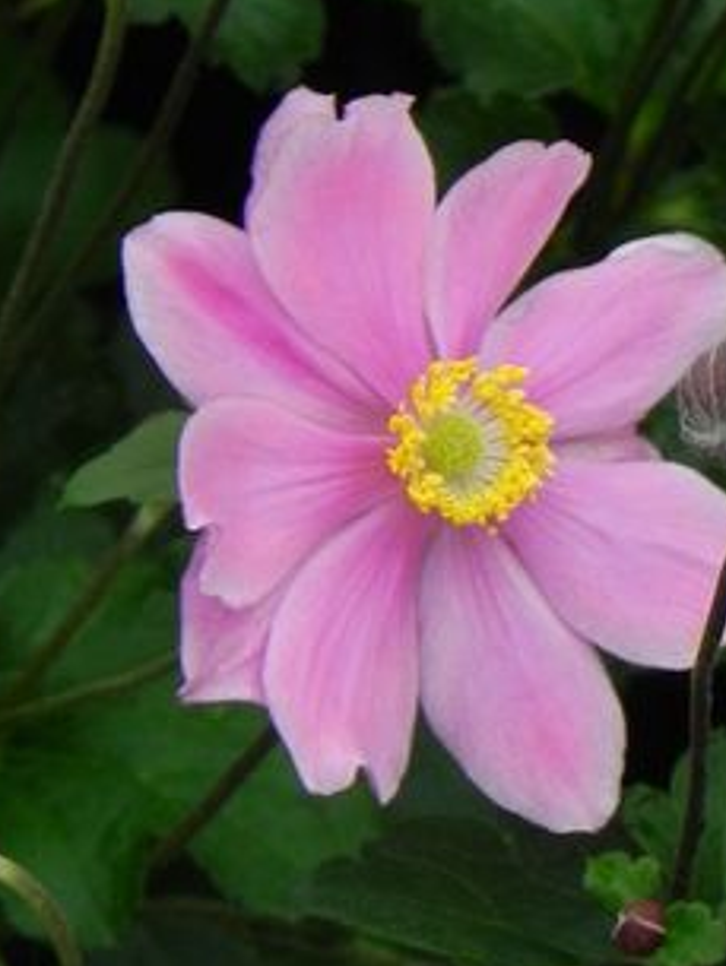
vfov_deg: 4.1
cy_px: 89
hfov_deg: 3.1
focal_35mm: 482
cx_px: 916
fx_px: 13469
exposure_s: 1/80
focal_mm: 32.7
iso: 160
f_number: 5
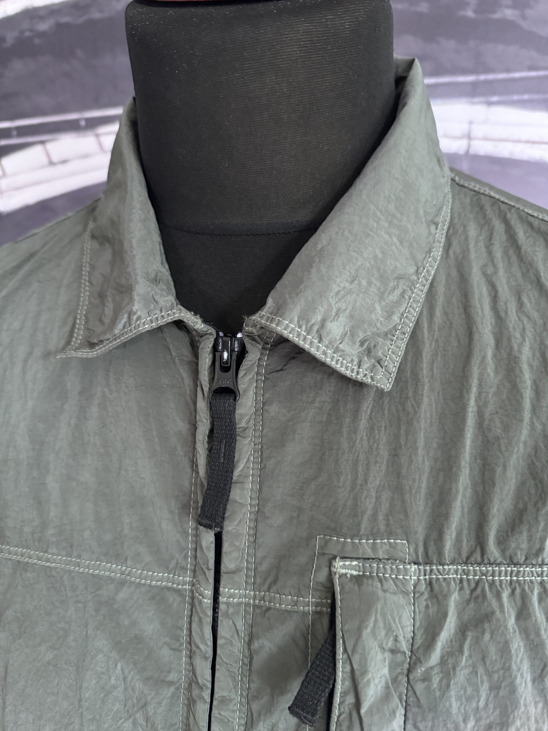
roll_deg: +0.7
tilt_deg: -15.5
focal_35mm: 24
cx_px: 274
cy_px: 366
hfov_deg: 56.8
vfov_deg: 71.6
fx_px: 507
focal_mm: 6.76
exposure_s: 1/37
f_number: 1.78
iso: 1000
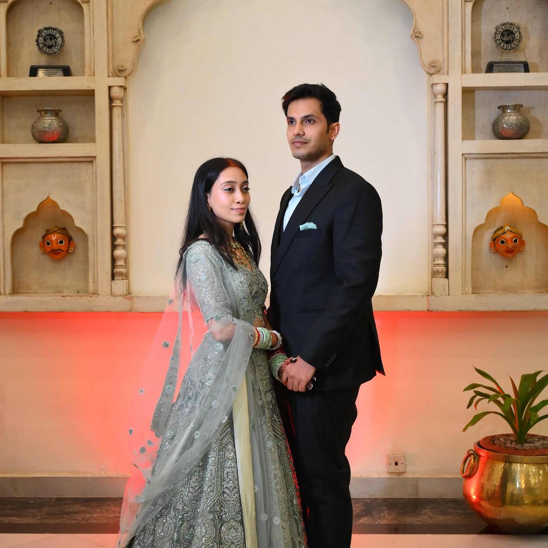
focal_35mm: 52
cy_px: 278
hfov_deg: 32.8
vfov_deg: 32.8
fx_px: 931
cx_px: 275
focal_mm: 40
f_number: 4
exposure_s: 1/200
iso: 2500
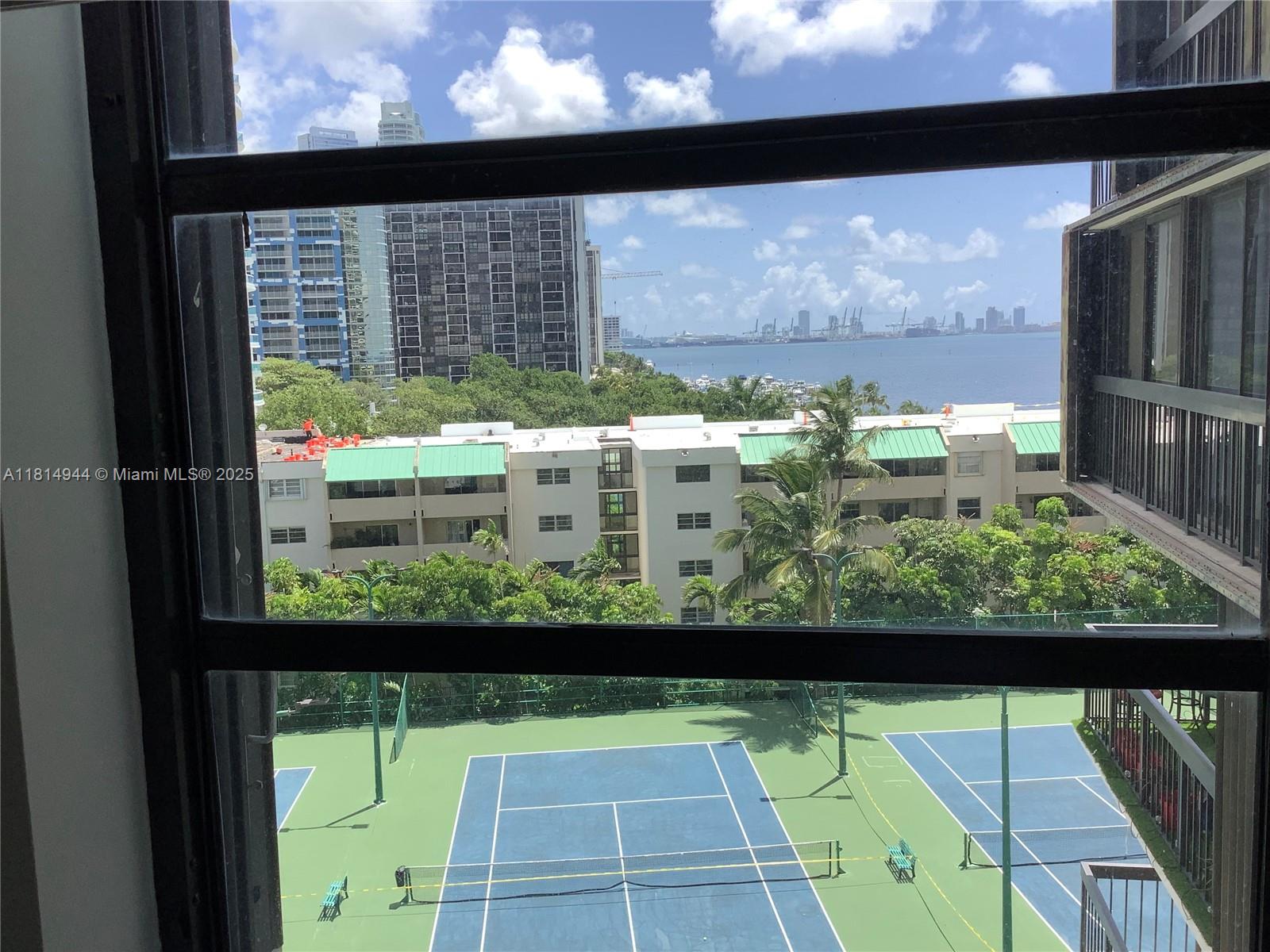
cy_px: 476
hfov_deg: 58.4
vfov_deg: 45.4
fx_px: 1137
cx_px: 635
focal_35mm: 31
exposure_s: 1/1031
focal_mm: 3.3
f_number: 2.4
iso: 25
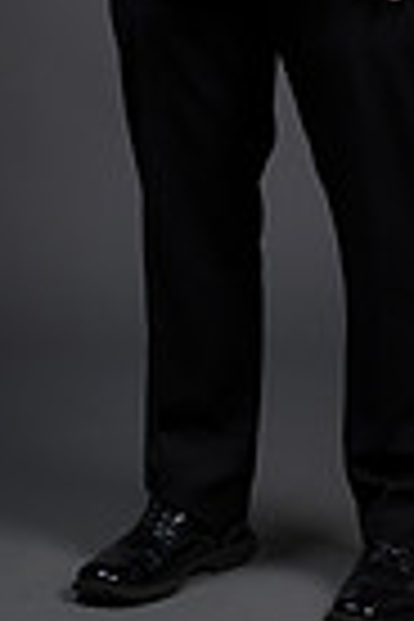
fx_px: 4502
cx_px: 270
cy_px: -212
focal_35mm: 261
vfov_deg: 7.8
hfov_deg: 5.3
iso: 160
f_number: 5.6
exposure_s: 1/250
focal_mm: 80
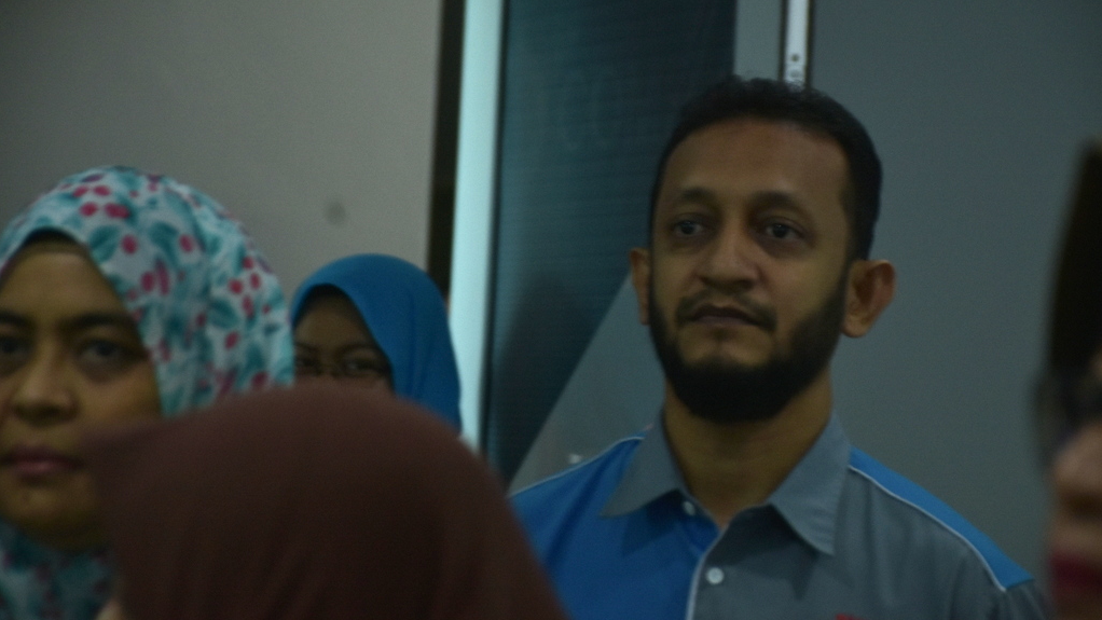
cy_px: 273
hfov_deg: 13.0
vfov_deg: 7.3
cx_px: 551
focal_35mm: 166
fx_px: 4837
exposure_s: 1/125
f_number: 5.6
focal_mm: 105
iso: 640
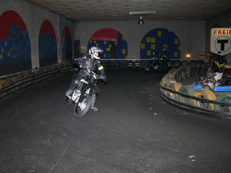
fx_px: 254
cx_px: 116
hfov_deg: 49.0
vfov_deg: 37.7
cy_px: 86
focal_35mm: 38
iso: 100
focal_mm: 8.1
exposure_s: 1/30
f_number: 2.8
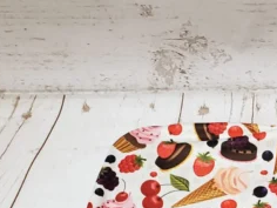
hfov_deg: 26.8
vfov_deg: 20.8
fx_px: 528
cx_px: 311
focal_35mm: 66
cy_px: 246
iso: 250
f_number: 2.4
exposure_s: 1/120
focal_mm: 4.3
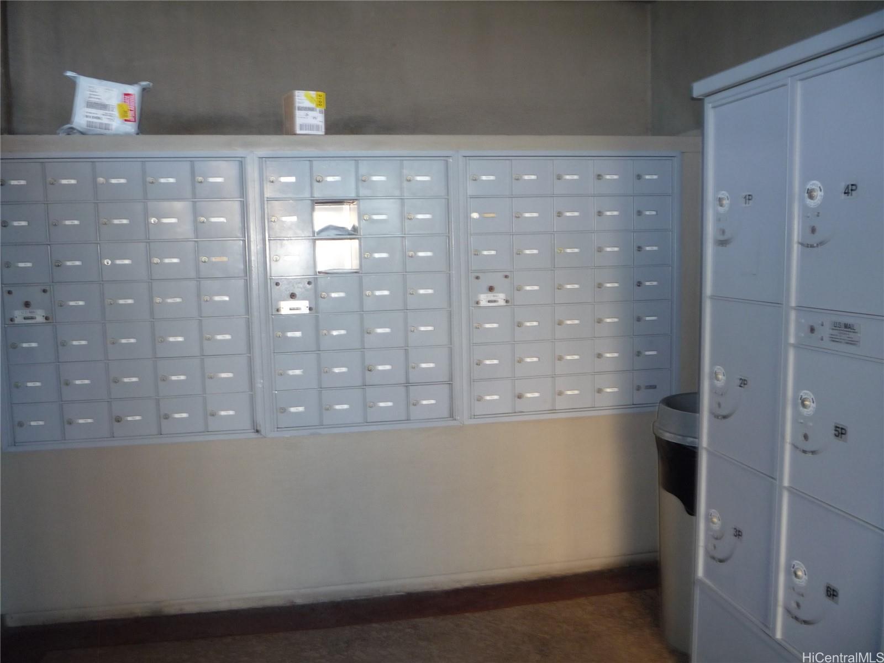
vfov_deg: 46.8
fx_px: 766
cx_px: 442
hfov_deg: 60.0
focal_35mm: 30
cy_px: 332
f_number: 3.3
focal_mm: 5.2
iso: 160
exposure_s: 1/30
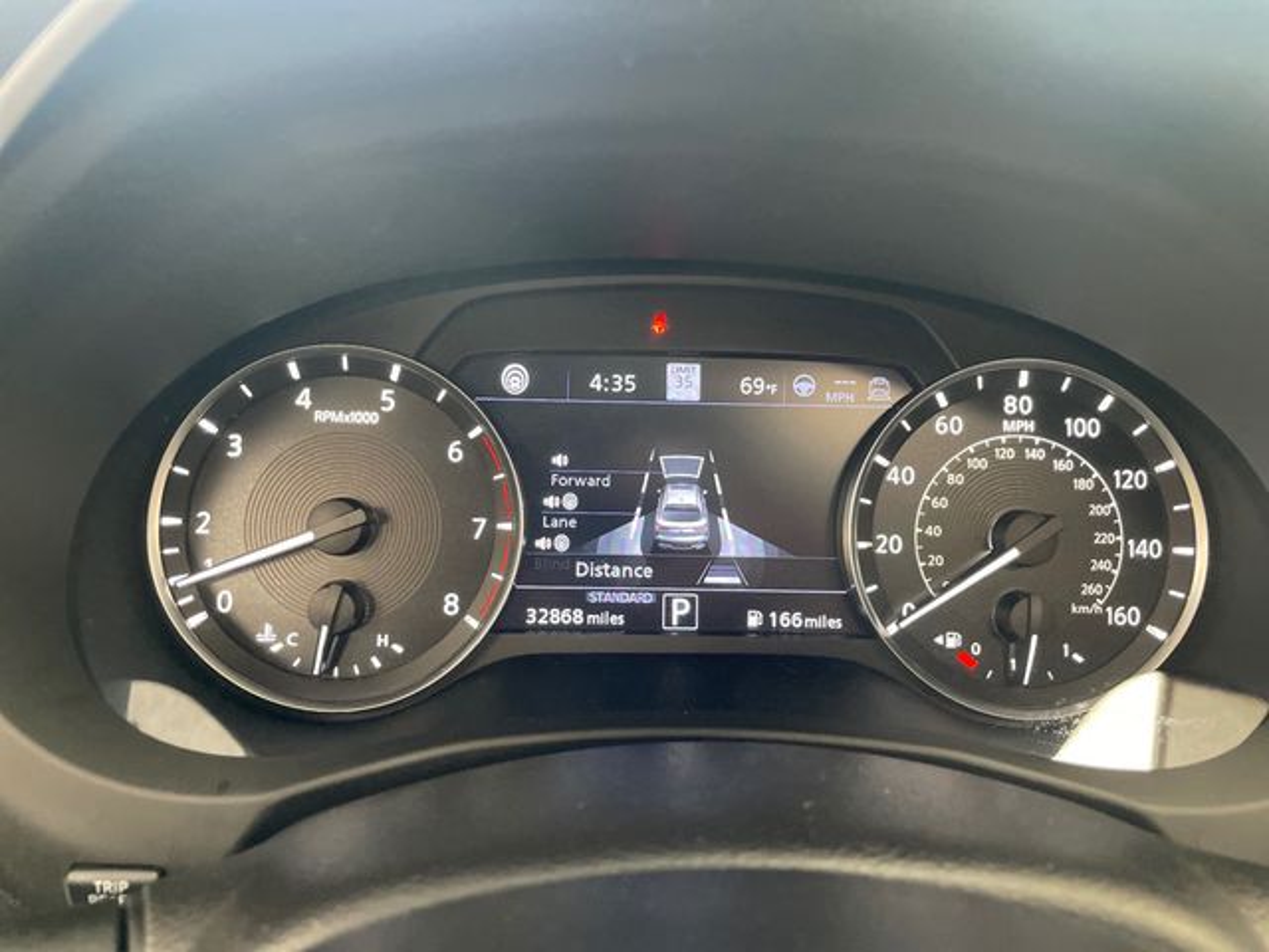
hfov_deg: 67.3
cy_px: 476
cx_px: 634
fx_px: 953
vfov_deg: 53.1
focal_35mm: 26
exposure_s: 1/60
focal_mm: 4.2
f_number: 1.6
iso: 500
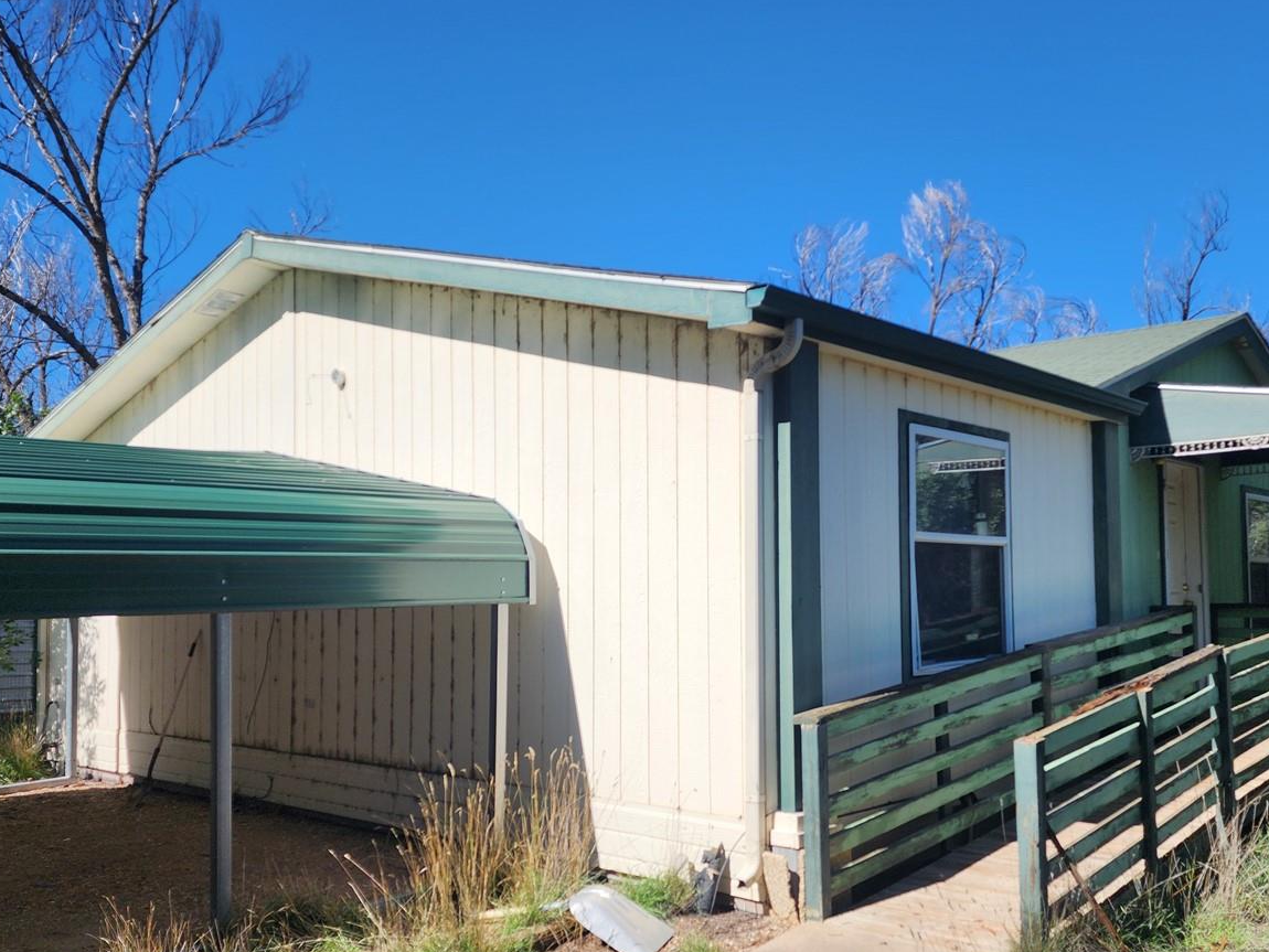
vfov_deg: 44.0
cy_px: 549
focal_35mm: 32
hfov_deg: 56.8
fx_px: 1173
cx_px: 671
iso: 12
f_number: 1.8
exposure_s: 1/1265
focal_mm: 6.4
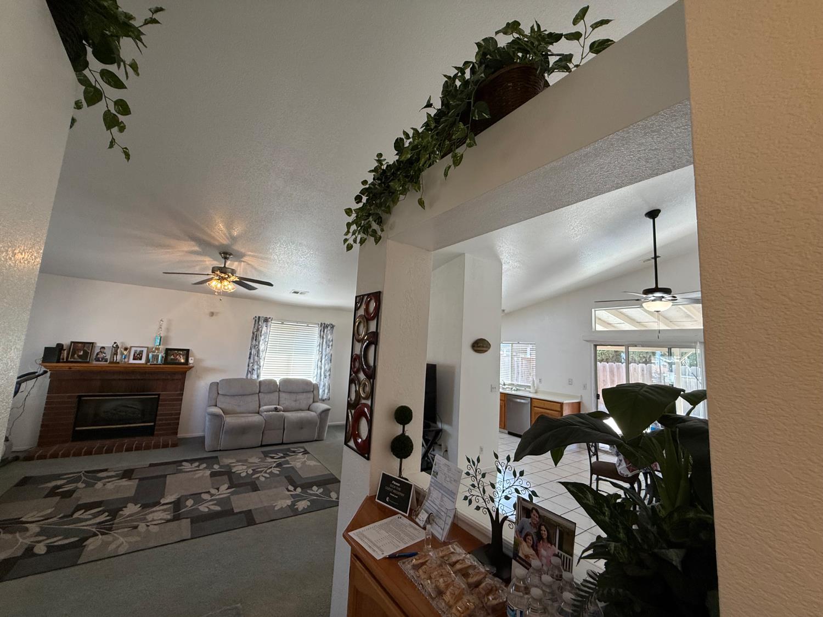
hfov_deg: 102.1
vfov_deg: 85.7
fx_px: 333
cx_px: 412
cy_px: 308
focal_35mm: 14
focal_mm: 2.22
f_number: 2.2
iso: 125
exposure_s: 1/120
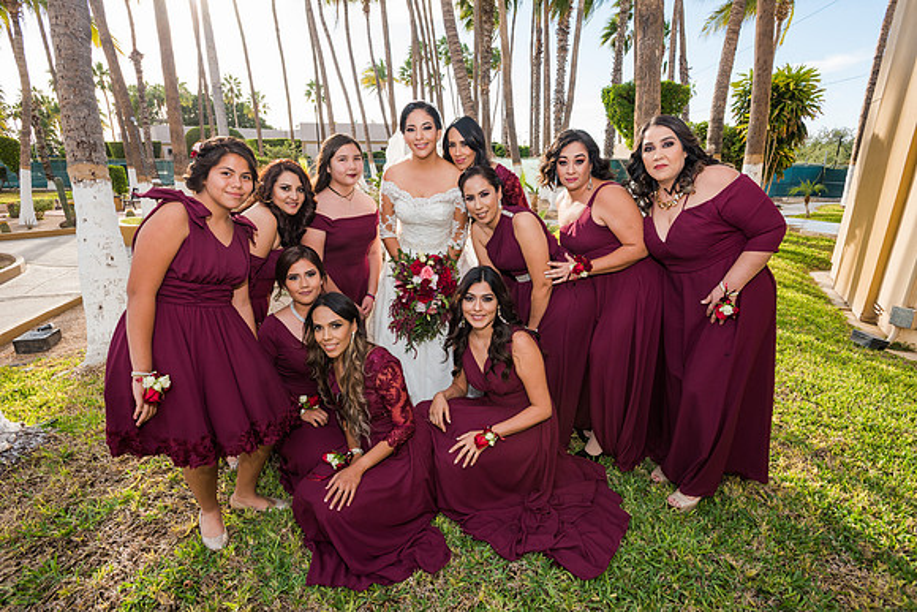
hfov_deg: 86.9
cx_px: 458
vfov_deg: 64.6
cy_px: 306
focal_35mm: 19
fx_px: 484
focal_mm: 19
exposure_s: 1/250
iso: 320
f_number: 5
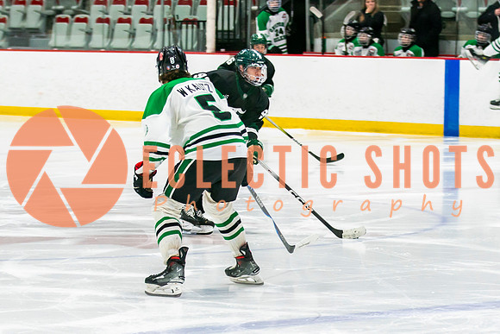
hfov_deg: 9.0
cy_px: 202
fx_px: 3173
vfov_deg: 6.0
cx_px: 250
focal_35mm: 228
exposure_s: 1/640
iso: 640
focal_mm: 88
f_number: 3.2
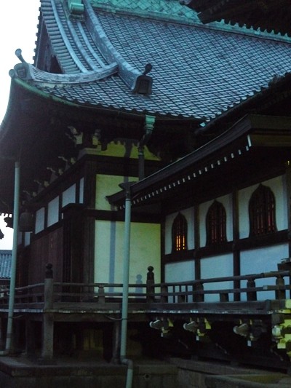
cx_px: 146
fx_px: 672
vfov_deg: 32.2
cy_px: 194
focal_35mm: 60
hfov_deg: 24.4
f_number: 2.8
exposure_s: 1/10
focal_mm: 12.8
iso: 800
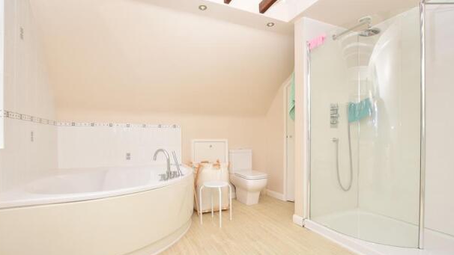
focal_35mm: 17
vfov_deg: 63.8
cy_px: 139
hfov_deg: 95.9
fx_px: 205
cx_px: 223
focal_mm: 10
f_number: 5
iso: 500
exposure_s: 1/60
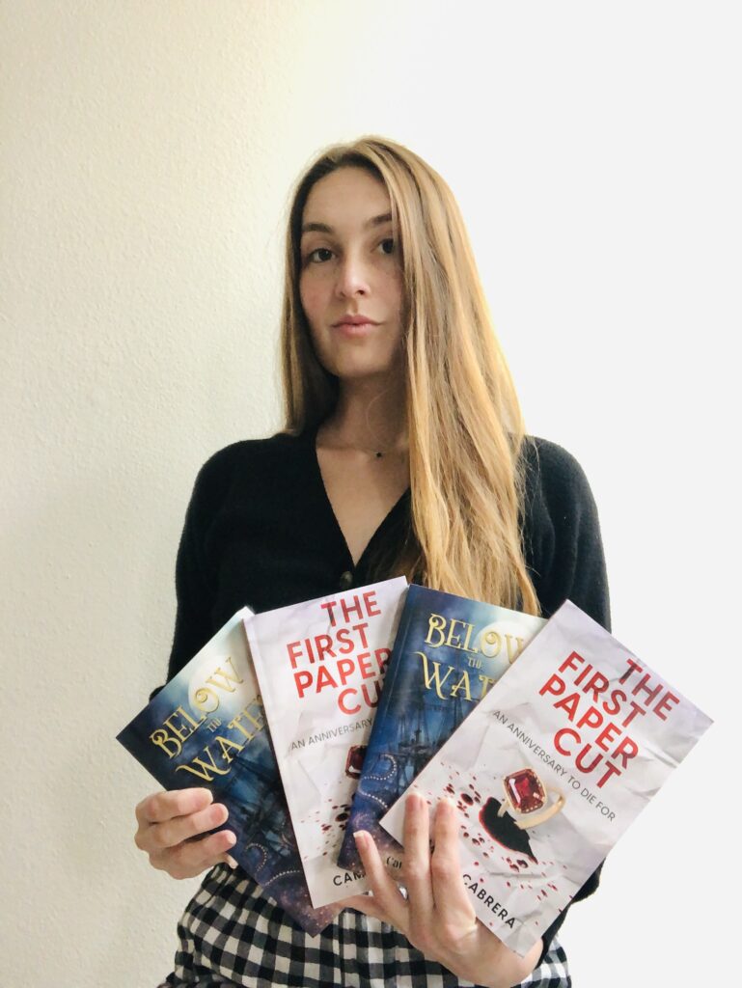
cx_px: 371
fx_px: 914
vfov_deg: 56.8
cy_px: 494
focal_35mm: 32
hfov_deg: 44.2
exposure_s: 1/60
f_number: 2.2
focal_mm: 2.87
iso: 200
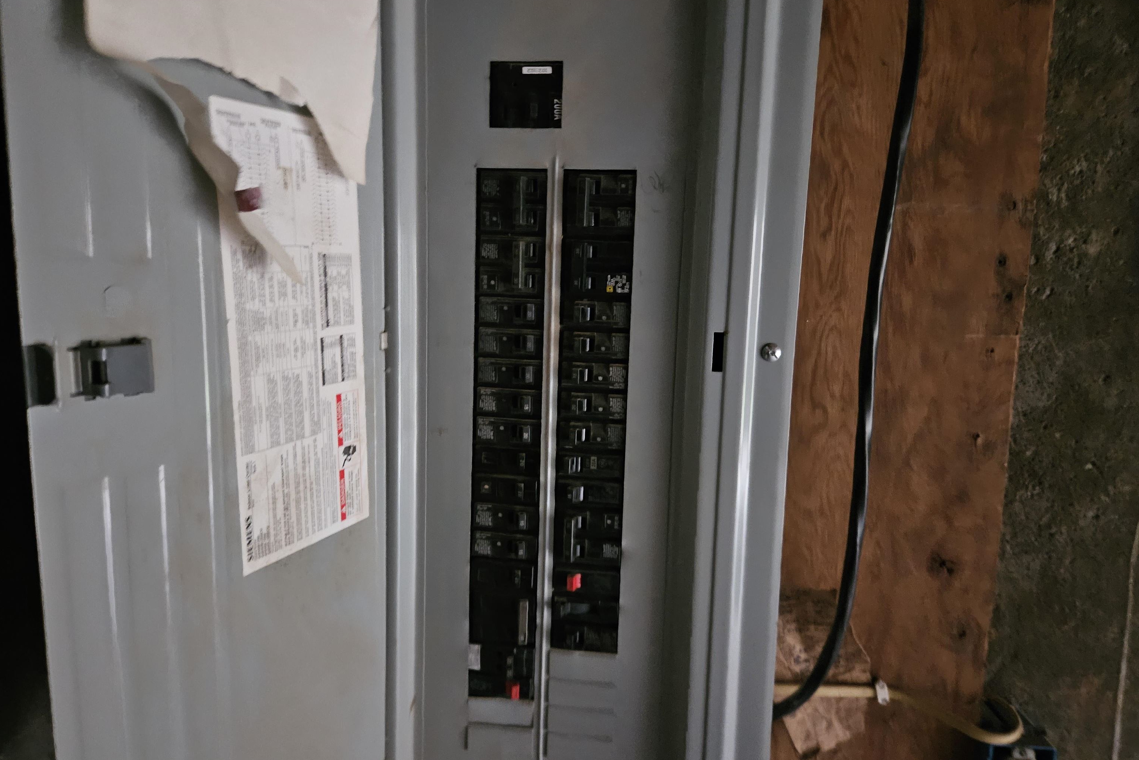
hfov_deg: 73.7
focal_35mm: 24
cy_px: 382
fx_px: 759
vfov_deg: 53.1
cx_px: 569
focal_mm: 5.4
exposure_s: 1/15
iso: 1600
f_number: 1.8
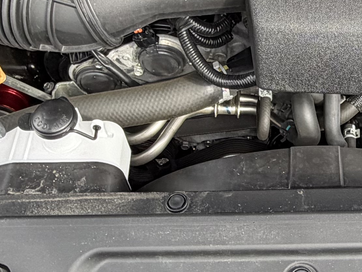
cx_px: 300
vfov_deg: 20.4
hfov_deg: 26.4
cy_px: 106
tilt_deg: -57.2
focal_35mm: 72
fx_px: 753
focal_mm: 2.22
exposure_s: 1/121
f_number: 2.2
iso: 50
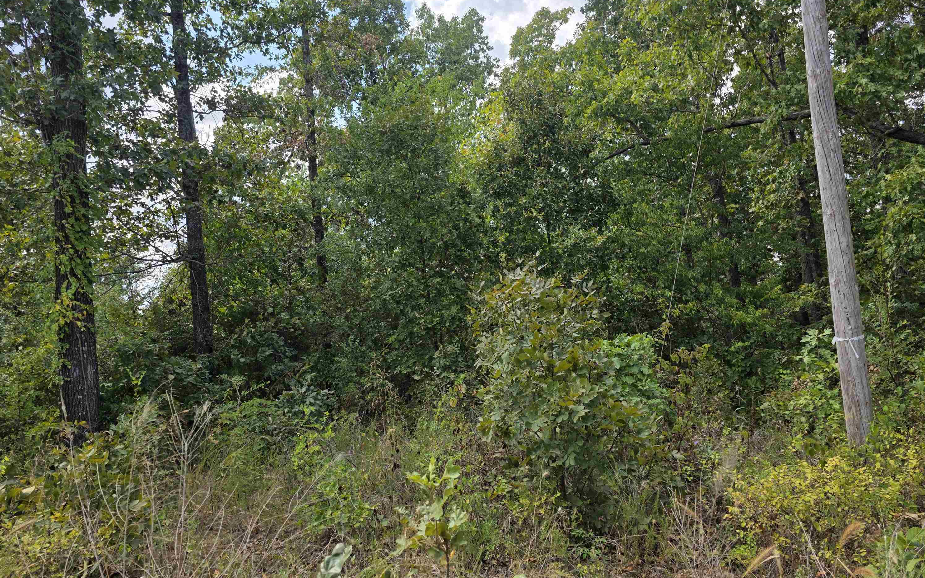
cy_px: 287
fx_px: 630
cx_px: 470
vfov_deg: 49.3
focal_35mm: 25
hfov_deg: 72.5
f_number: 1.7
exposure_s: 1/2812
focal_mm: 6.3
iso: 80
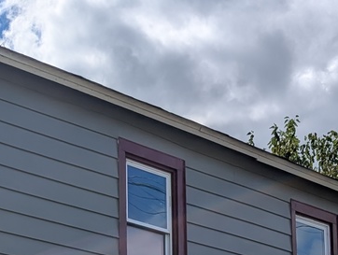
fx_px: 929
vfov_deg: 14.2
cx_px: 71
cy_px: 422
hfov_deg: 20.4
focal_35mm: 95
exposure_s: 1/2941
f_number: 1.68
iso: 21
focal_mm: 6.9
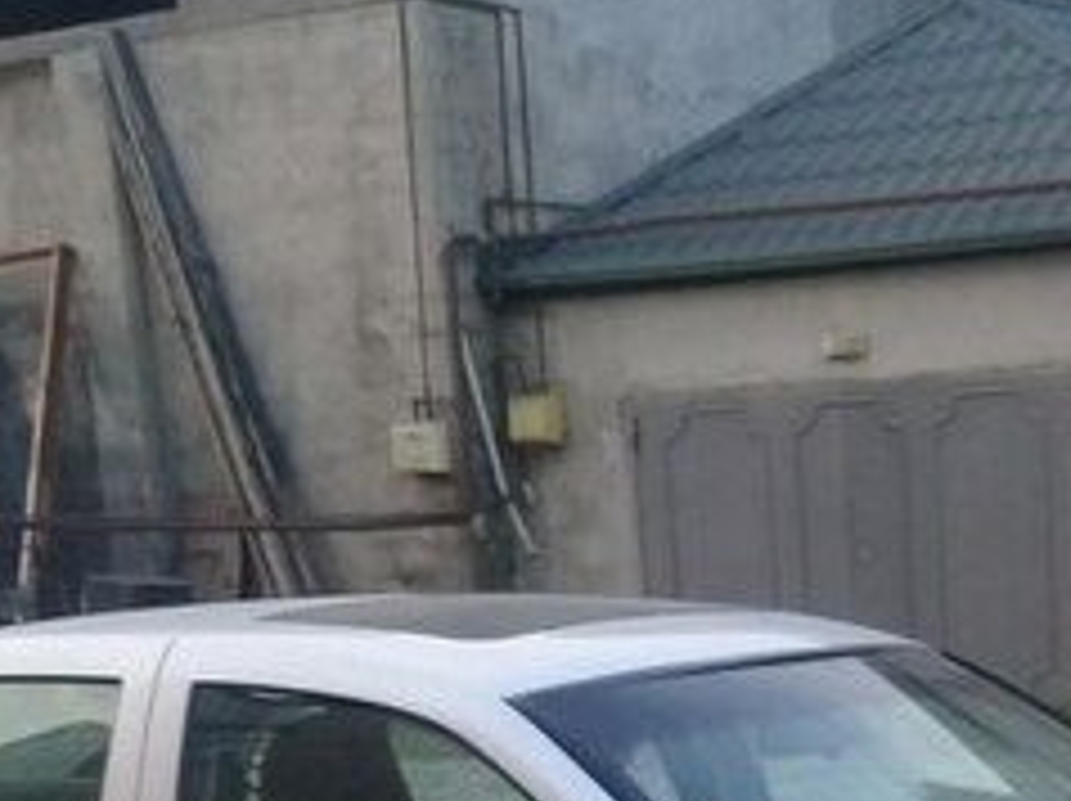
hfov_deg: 22.6
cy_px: 1082
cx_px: 756
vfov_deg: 16.1
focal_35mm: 86
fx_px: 2658
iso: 64
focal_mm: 3.3
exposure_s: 1/33
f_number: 2.2
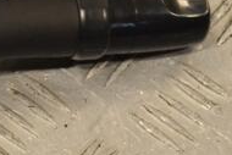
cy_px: 51
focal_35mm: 246
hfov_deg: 8.2
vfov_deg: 5.6
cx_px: -94
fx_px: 1586
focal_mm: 52
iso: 3200
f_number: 11
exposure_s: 1/400
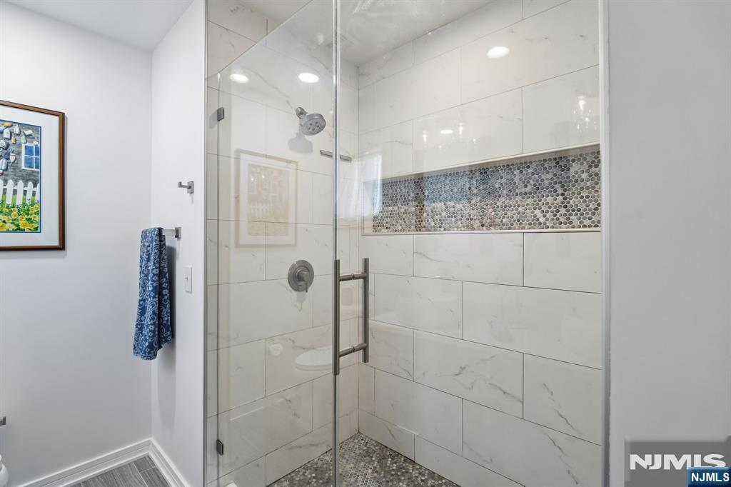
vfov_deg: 73.7
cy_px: 244
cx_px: 366
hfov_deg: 96.8
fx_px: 325
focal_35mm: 16
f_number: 8
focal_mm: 16
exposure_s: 1/10
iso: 400
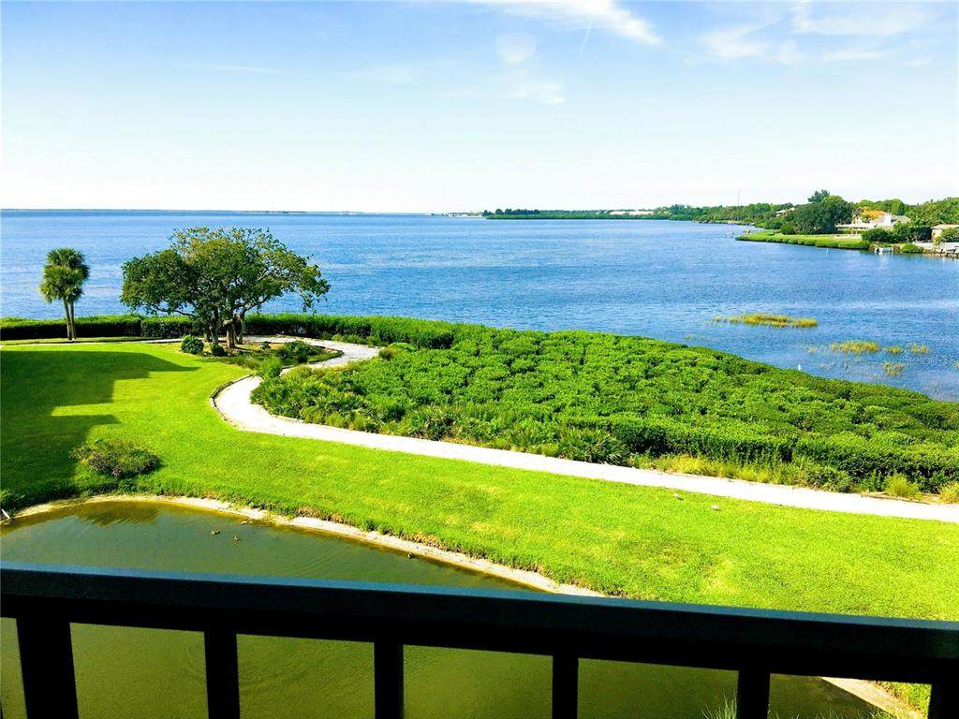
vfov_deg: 48.2
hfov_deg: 61.7
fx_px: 803
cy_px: 360
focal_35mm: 29
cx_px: 480
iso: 25
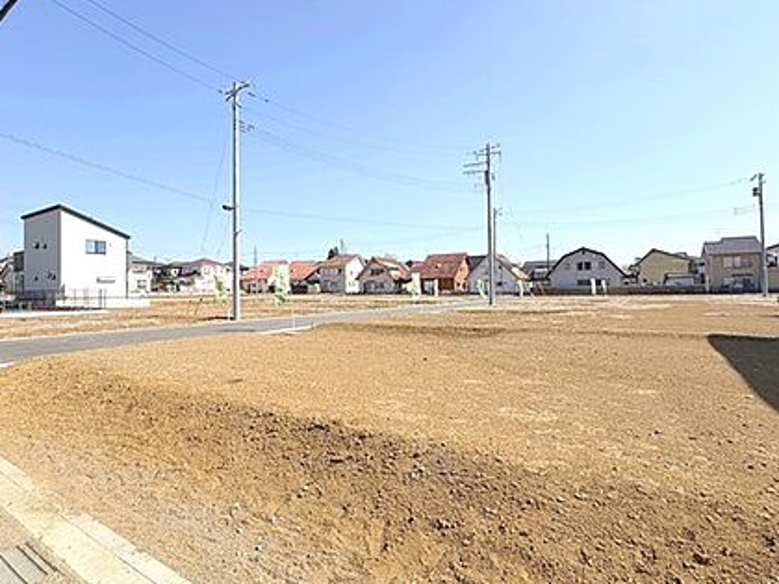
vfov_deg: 66.0
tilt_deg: +2.0
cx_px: 330
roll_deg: +0.5
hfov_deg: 81.2
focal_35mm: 20
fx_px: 450
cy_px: 284
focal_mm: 2.22
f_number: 2.2
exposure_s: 1/2415
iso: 50
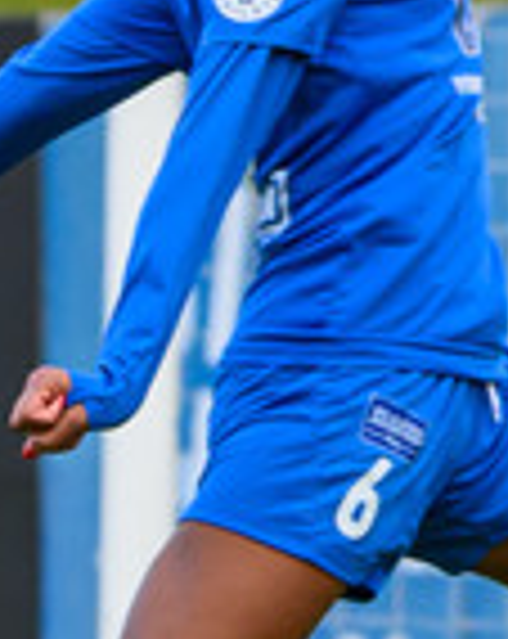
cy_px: 908
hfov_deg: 1.0
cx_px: 1882
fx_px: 28376
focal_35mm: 1505
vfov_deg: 1.3
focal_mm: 180
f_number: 6.3
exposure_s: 1/1000
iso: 900
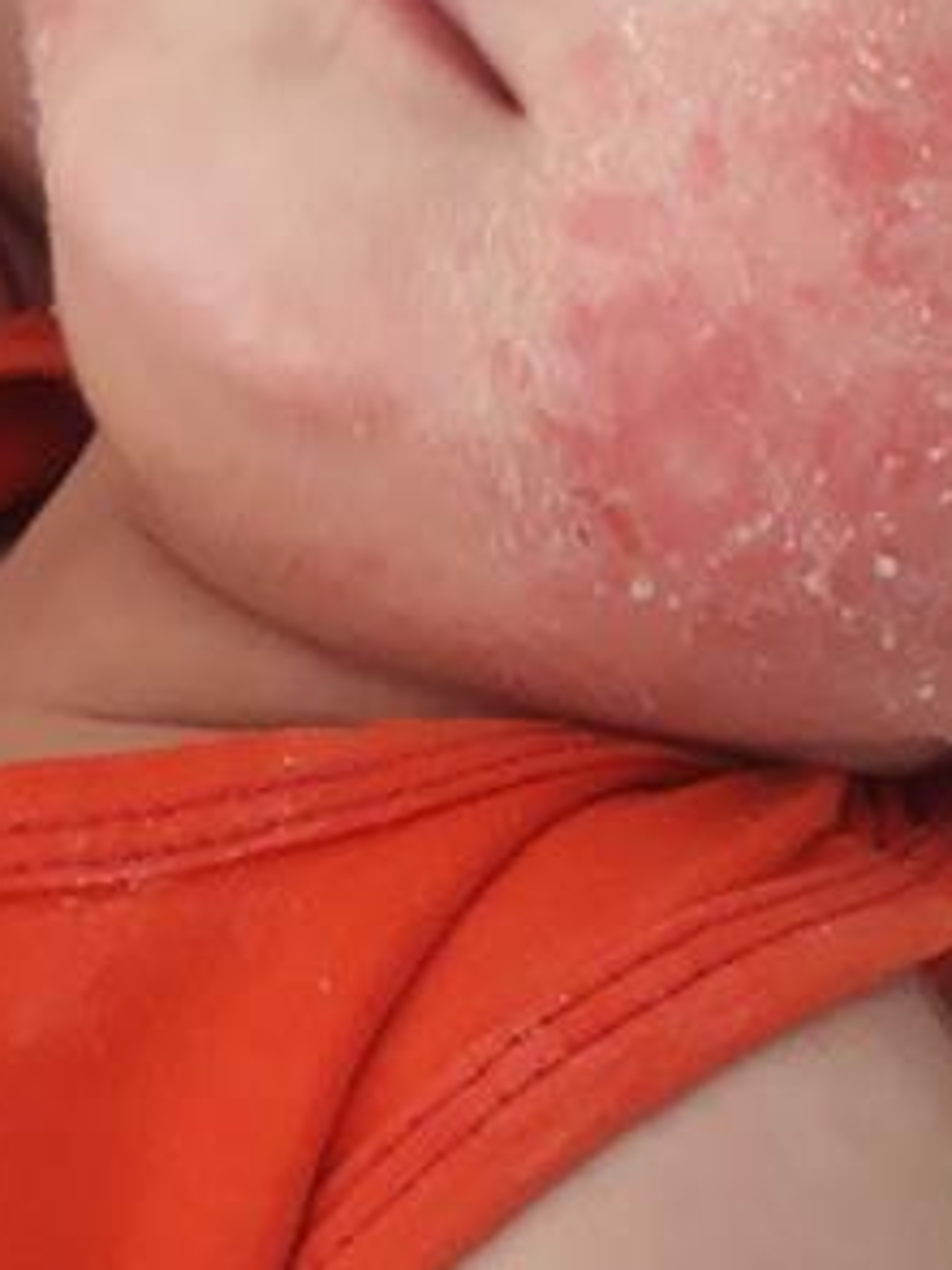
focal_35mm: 66
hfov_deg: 21.9
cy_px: 340
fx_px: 2422
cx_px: 790
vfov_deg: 29.0
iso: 320
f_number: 1.7
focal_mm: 3.71
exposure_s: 1/25
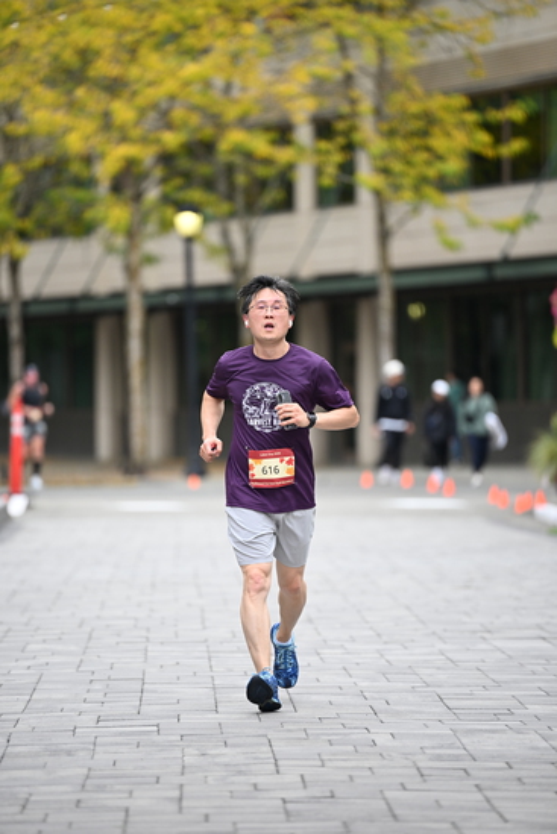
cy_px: 417
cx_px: 278
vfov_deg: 10.3
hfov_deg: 6.9
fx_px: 4638
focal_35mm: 200
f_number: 2.8
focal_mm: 200
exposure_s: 1/2000
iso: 640
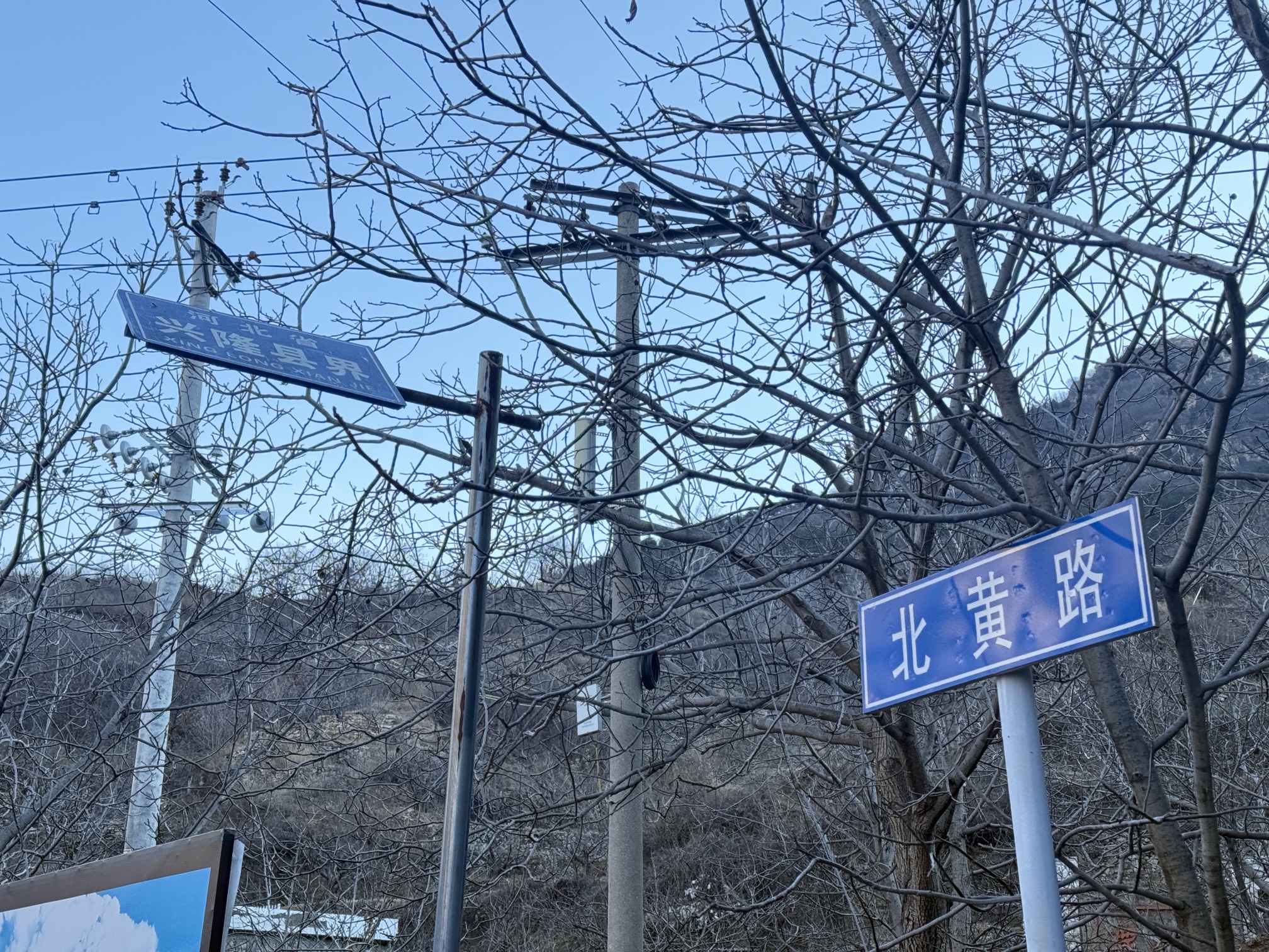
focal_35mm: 48
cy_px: 476
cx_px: 634
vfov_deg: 30.3
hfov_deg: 39.7
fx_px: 1760
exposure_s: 1/513
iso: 100
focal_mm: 6.76
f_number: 1.78
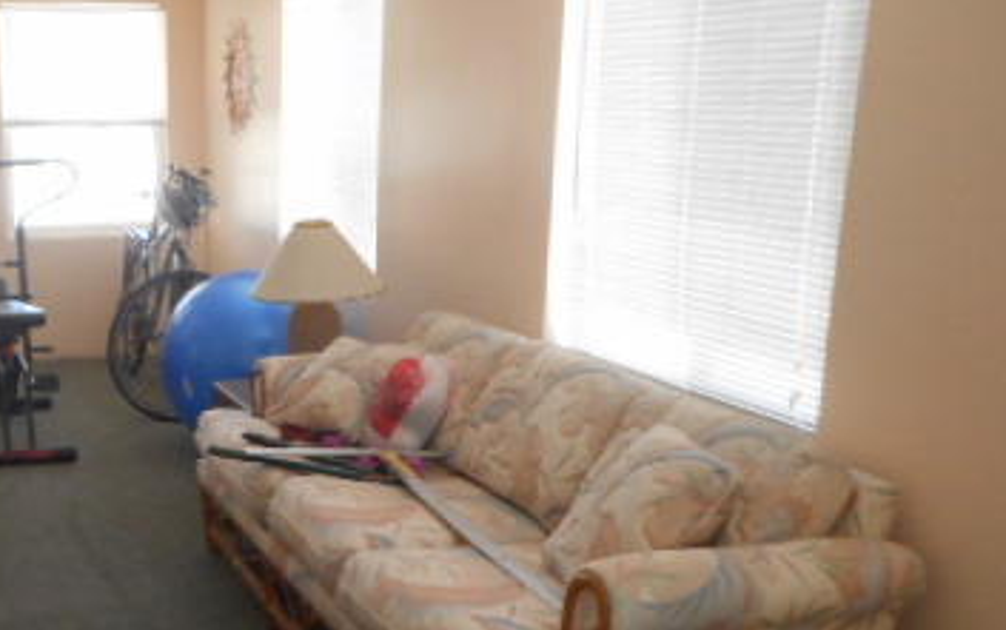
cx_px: 242
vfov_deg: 26.6
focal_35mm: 48
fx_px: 1317
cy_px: 473
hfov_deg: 40.5
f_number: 3.7
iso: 320
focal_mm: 4.5
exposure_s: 1/30
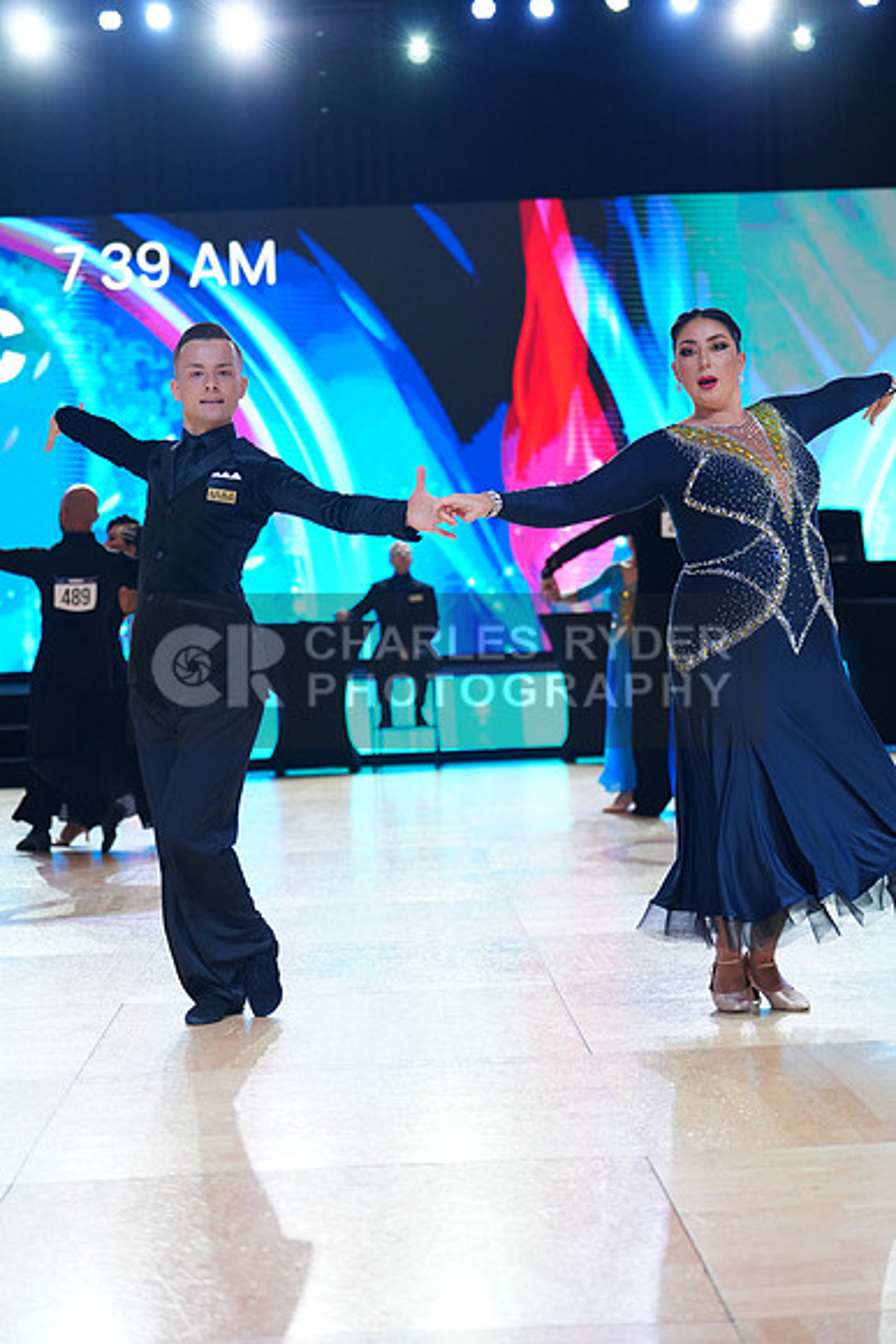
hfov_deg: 19.5
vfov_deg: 28.8
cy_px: 672
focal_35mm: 70
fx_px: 2612
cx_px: 448
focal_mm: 70
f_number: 2.8
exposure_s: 1/500
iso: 2000
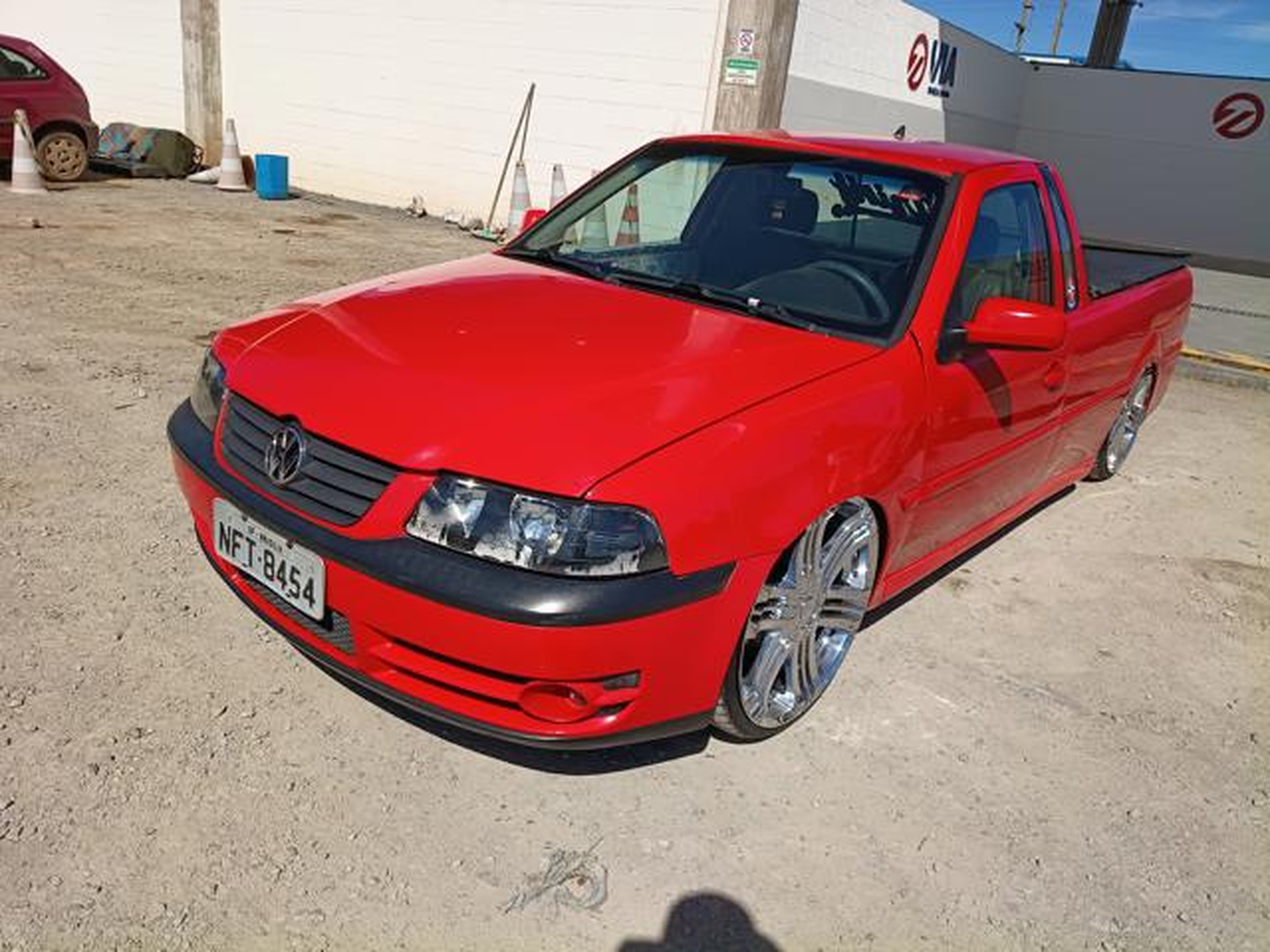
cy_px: 476
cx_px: 635
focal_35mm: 26
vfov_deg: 53.1
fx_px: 954
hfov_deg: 67.3
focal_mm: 4.81
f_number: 1.8
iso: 155
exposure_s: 1/3067
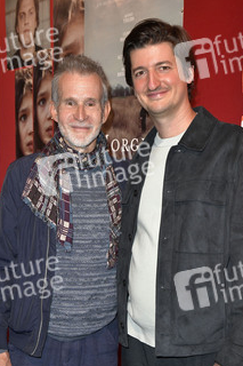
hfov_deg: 29.8
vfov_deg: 43.3
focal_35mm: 45
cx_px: 129
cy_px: 226
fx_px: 456
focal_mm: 36
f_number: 5.6
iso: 2000
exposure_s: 1/250
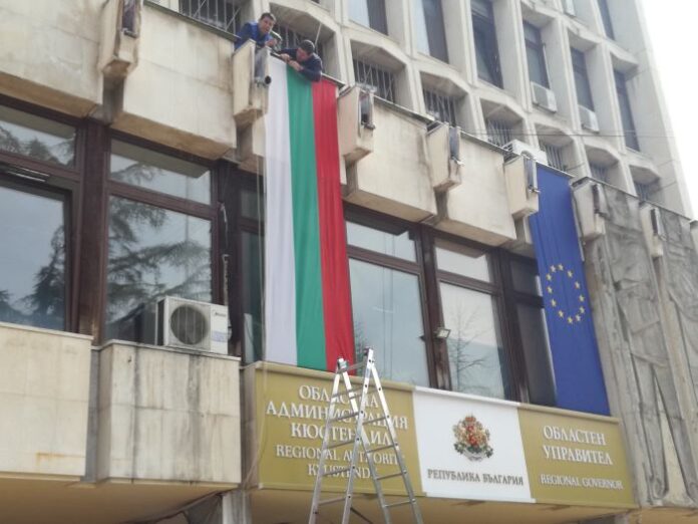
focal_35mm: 41
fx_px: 827
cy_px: 262
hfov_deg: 45.8
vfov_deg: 35.1
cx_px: 349
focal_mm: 3.79
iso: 50
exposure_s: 1/633
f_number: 2
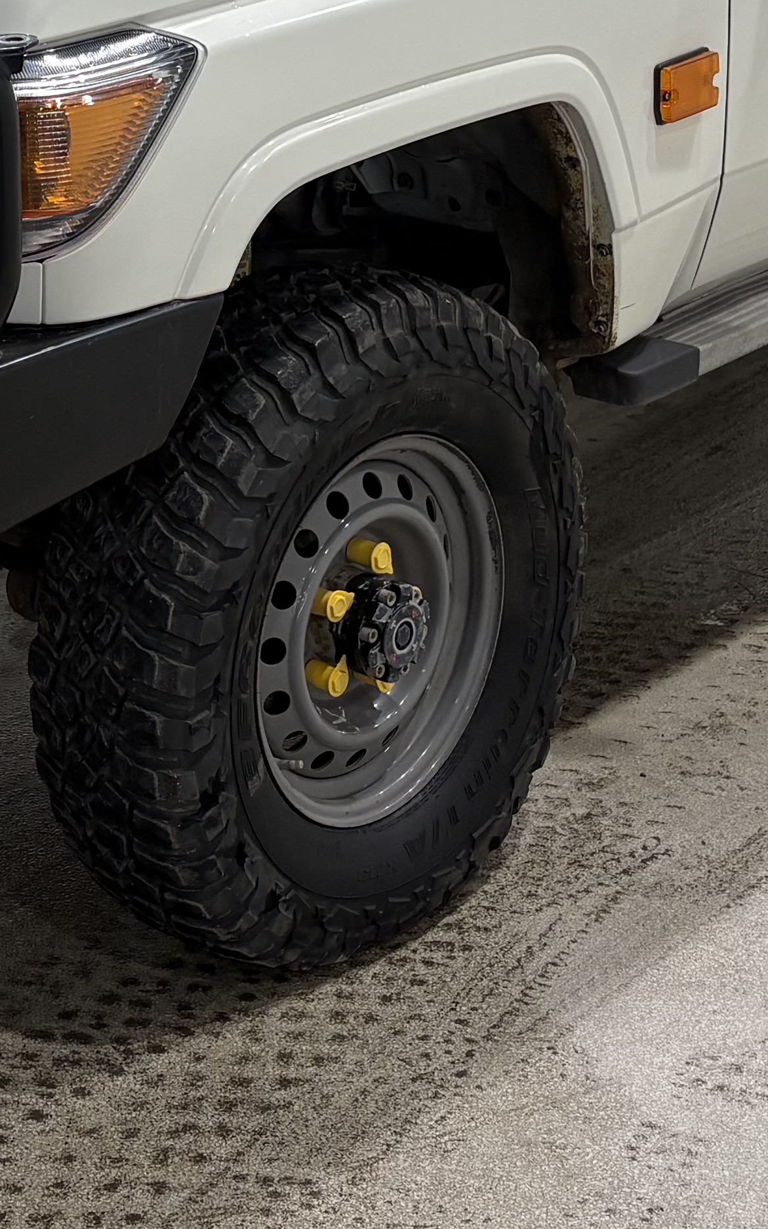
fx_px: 2813
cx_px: 163
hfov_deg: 15.5
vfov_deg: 23.7
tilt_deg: -7.3
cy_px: 35
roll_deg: -0.1
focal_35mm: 84
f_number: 1.6
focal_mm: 5.96
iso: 64
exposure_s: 1/100
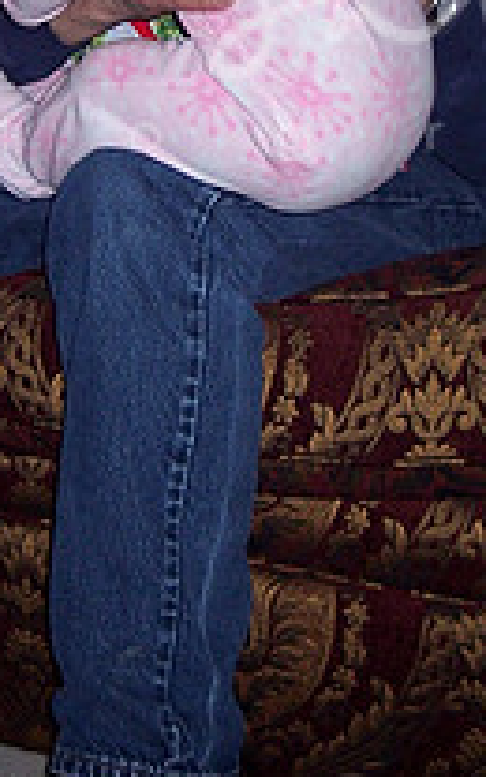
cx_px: 194
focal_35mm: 115
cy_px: -2
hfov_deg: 11.4
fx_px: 2437
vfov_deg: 17.7
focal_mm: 8
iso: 100
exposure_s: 1/60
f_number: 2.8
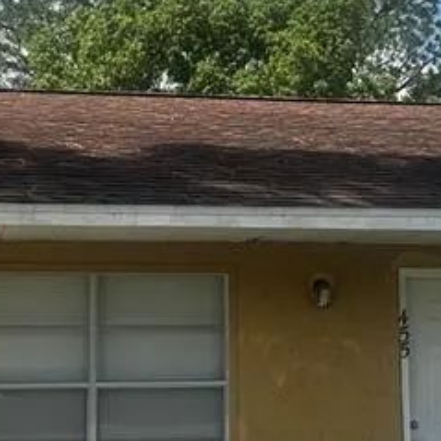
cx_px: 244
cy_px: 194
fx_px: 1312
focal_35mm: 91
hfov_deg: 19.1
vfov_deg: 19.1
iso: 80
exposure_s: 1/4184
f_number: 1.78
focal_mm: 6.86
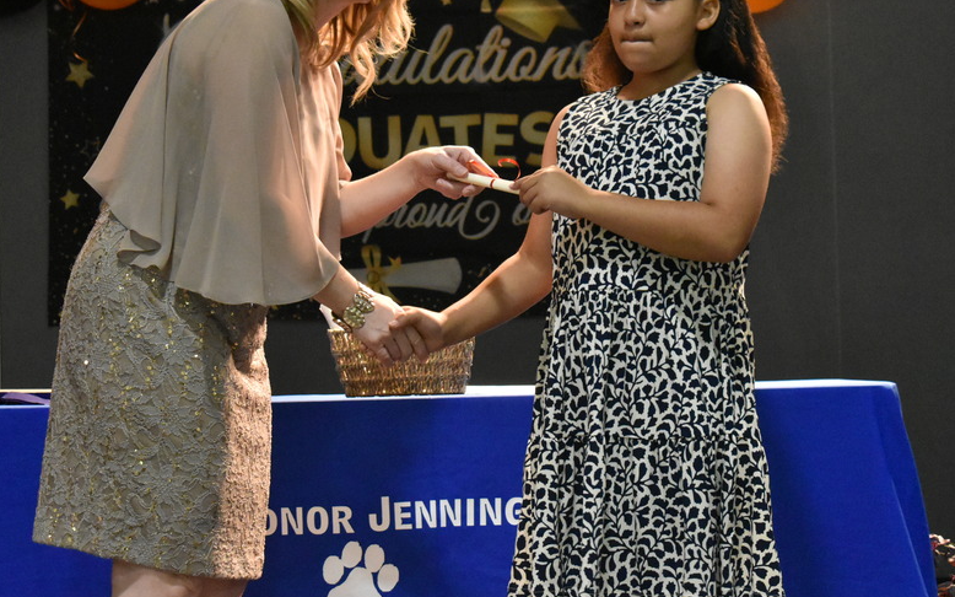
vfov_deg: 11.8
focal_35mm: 111
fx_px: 2880
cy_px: 239
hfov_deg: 18.8
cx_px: 466
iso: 6400
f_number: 5.6
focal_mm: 55
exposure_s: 1/125
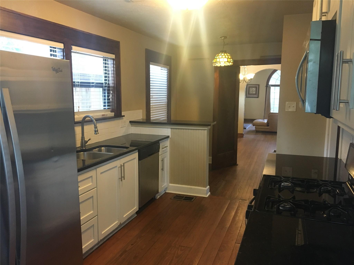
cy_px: 132
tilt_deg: -8.2
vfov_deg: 48.2
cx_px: 177
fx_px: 297
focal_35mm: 29
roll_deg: -0.2
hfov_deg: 61.7
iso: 200
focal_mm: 4.15
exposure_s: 1/20
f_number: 2.2
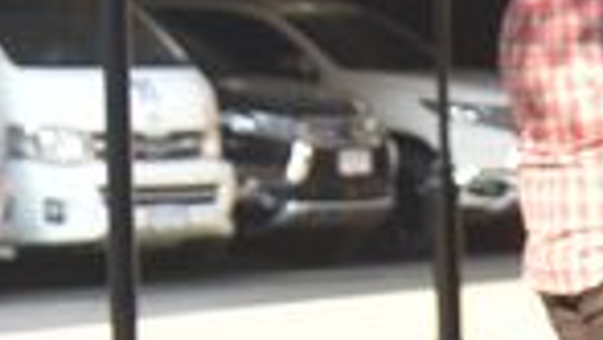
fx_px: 6161
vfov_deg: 3.1
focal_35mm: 385
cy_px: 913
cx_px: 886
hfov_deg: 5.6
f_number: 4
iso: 500
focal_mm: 48
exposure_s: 1/200
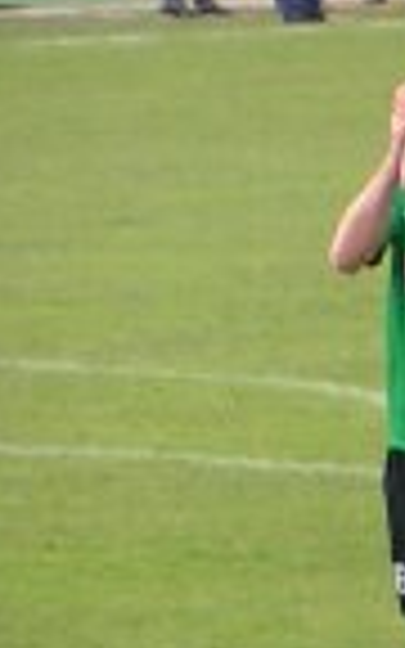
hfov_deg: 1.5
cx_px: 1760
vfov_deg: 2.4
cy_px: 81
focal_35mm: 886
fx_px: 15647
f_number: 4
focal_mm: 22.9
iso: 50
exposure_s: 1/200
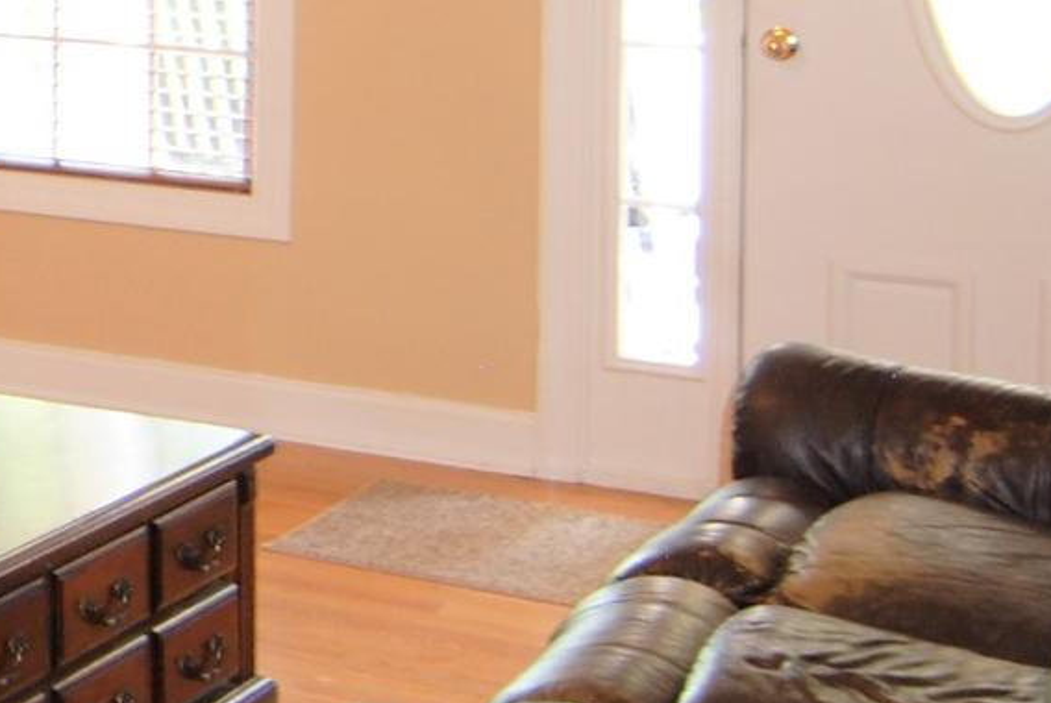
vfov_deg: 14.0
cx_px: -860
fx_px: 2776
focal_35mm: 95
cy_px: -128
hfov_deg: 17.3
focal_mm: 12
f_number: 2.8
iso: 200
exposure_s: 1/15
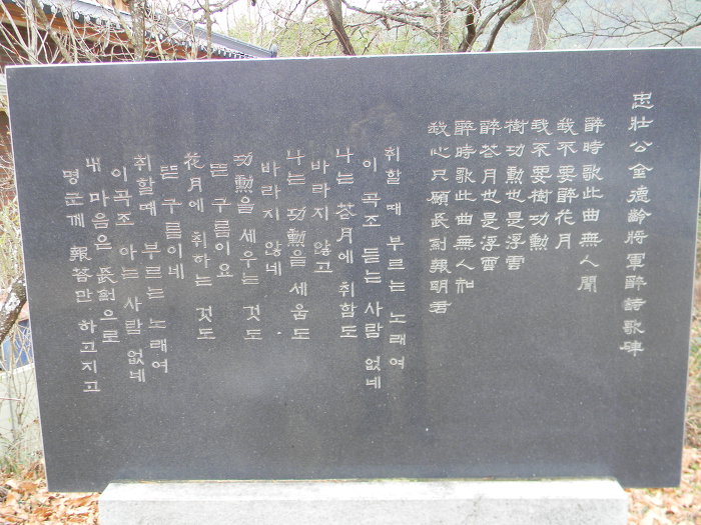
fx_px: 729
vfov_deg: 39.7
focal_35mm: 36
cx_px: 350
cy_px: 262
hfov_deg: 51.4
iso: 80
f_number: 3.7
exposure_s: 1/20.5
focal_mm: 6.4
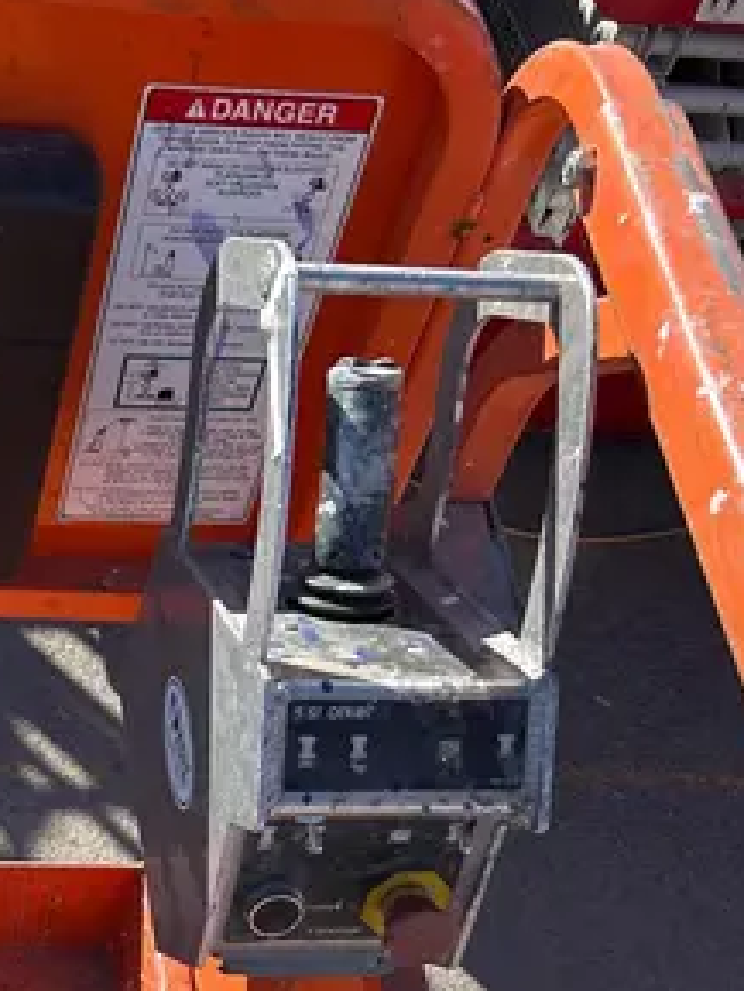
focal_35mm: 66
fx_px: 1890
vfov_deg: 27.9
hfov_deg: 21.4
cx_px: -21
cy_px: 962
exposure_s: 1/2123
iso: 50
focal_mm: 5.7
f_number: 1.5
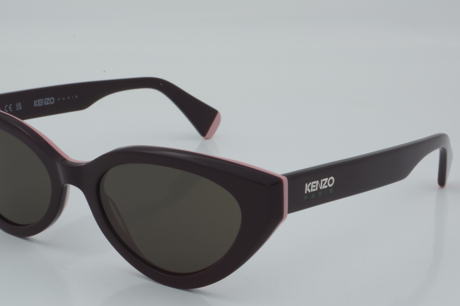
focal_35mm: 85
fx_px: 1086
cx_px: 200
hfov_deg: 23.9
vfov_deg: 16.1
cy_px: 169
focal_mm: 50
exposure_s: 1/4
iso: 100
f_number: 32
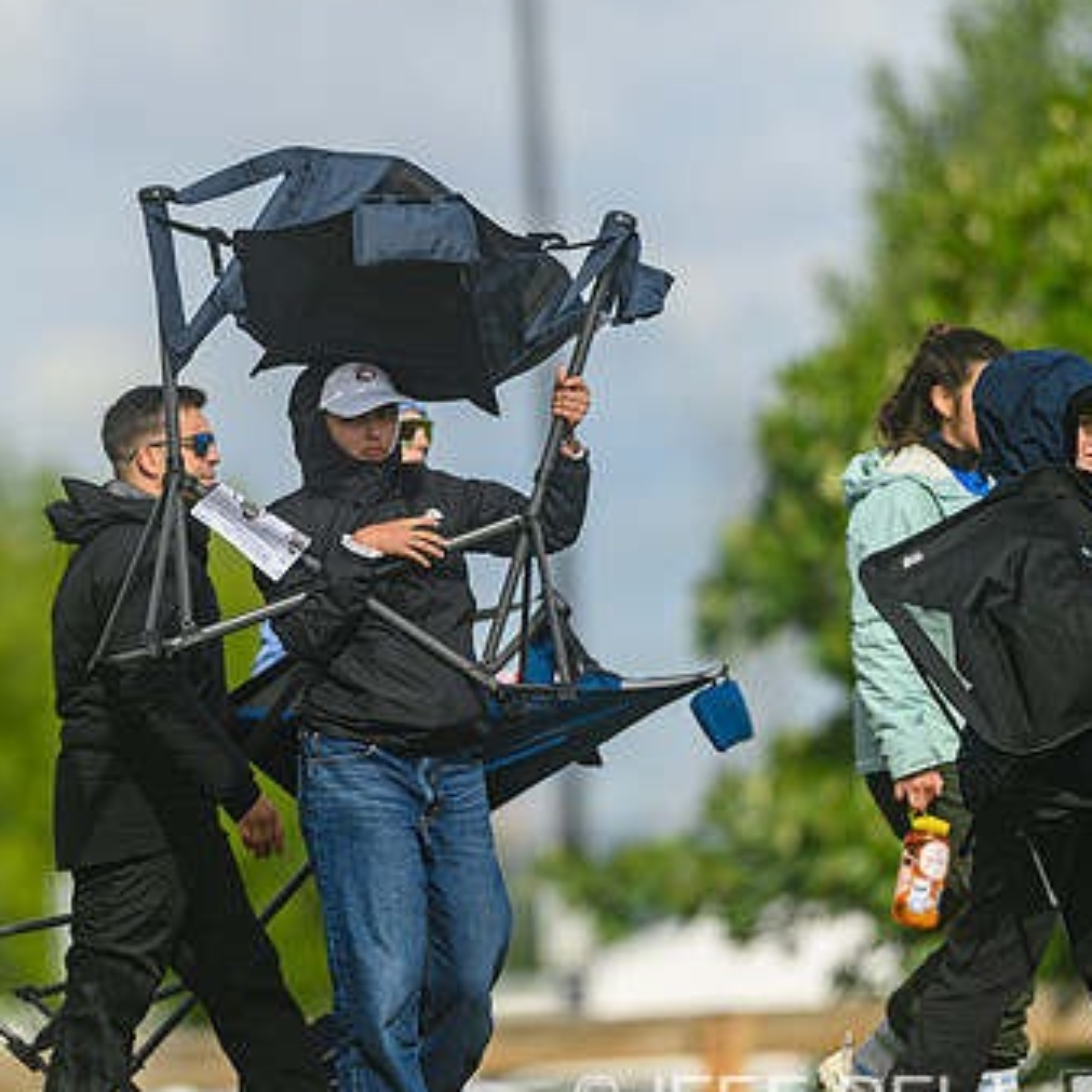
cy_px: 608
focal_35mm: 585
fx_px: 20879
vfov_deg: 3.0
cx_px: 360
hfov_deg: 3.0
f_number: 3.2
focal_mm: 400
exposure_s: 1/1600
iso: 100
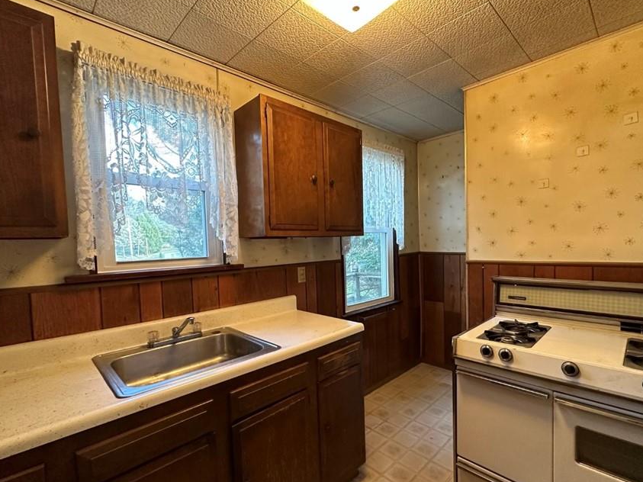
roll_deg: +1.5
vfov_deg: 74.6
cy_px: 257
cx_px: 336
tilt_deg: -2.9
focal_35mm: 17
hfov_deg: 91.0
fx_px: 316
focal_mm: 2.22
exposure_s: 1/60
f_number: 2.2
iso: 320
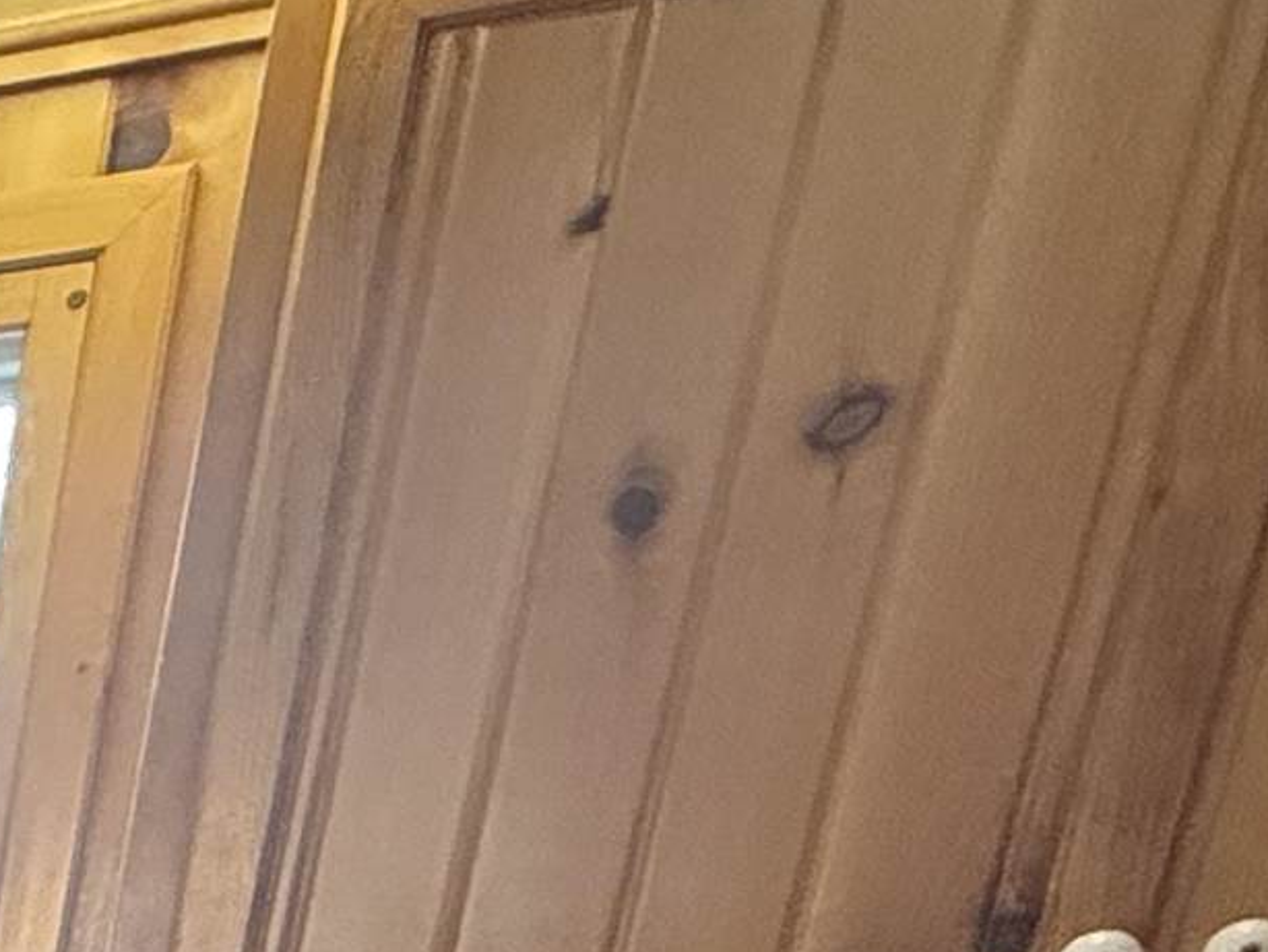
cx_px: -1549
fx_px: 2565
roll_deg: -0.7
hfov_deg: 16.6
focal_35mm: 70
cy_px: 1735
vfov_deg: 17.1
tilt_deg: -15.9
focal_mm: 2.22
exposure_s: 1/60
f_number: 2.2
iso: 800
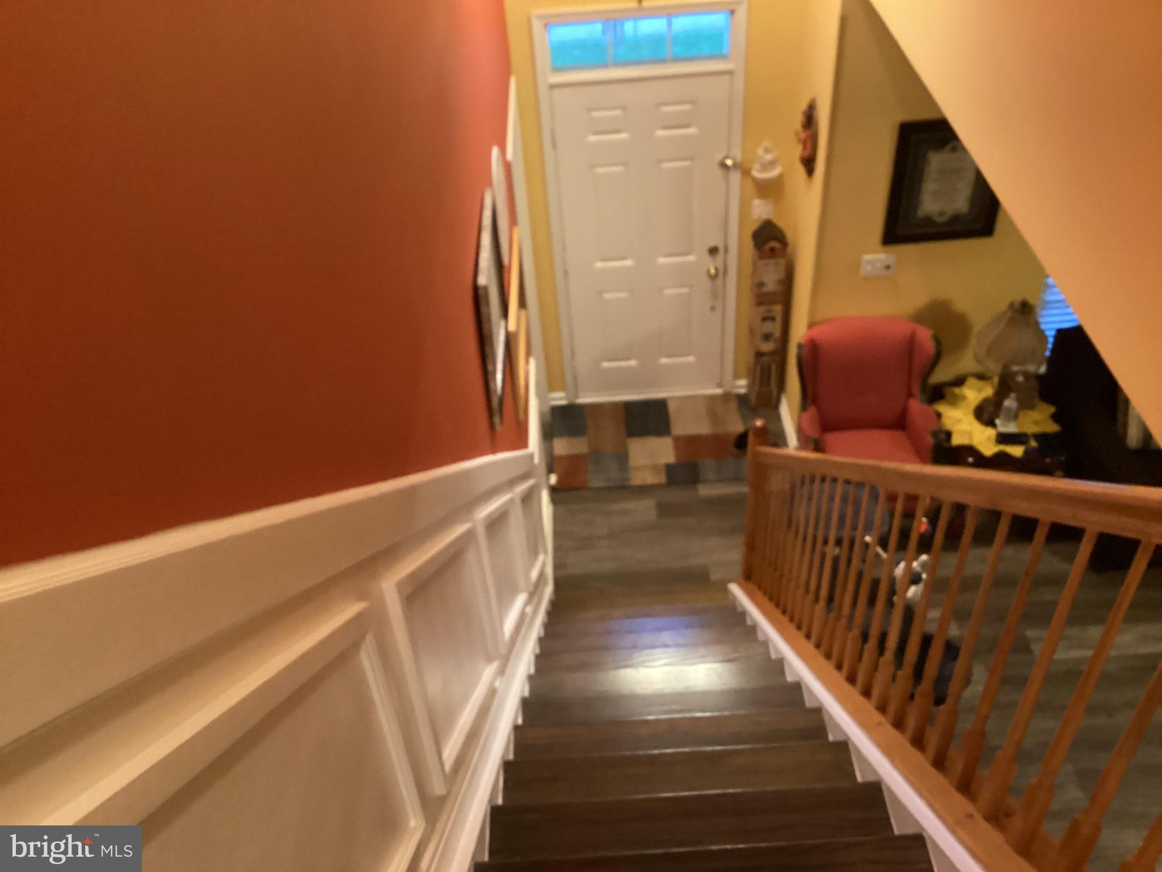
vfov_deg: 45.4
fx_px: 1041
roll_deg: +4.1
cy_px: 436
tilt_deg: -42.5
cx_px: 581
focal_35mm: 31
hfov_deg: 58.4
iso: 640
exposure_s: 1/30
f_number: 2.4
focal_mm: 3.3
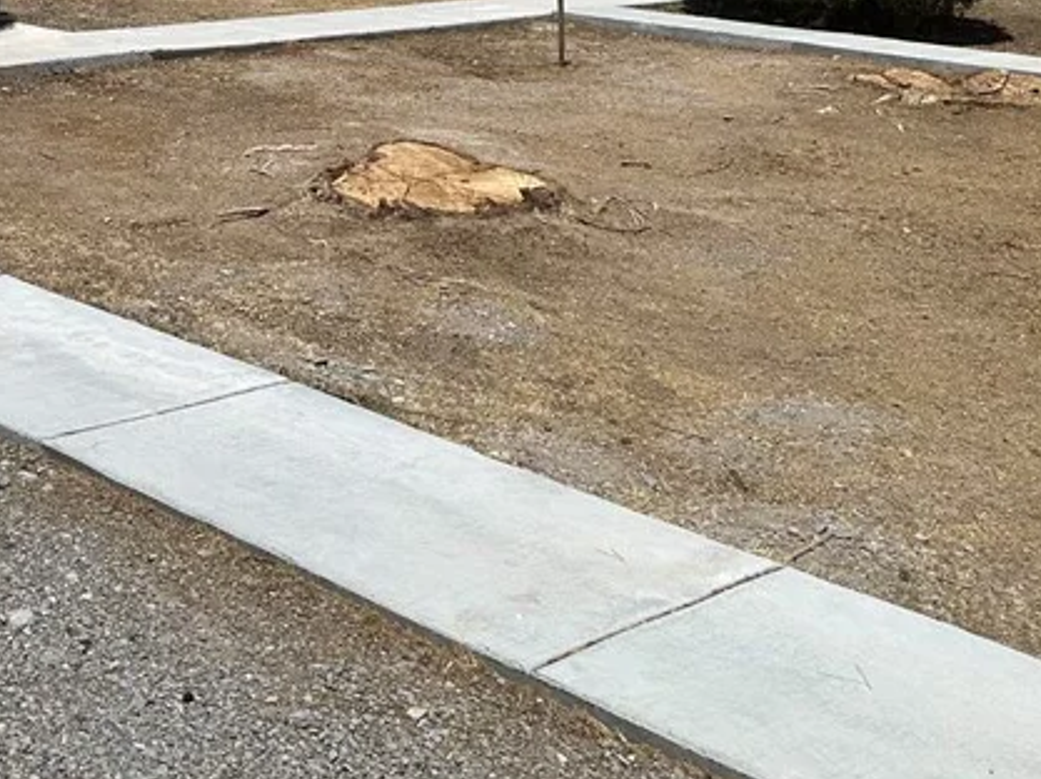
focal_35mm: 59
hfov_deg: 31.2
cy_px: -125
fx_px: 1773
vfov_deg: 23.0
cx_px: 95
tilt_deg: -1.0
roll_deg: -1.8
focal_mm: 6.86
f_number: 1.78
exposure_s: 1/9709
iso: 80
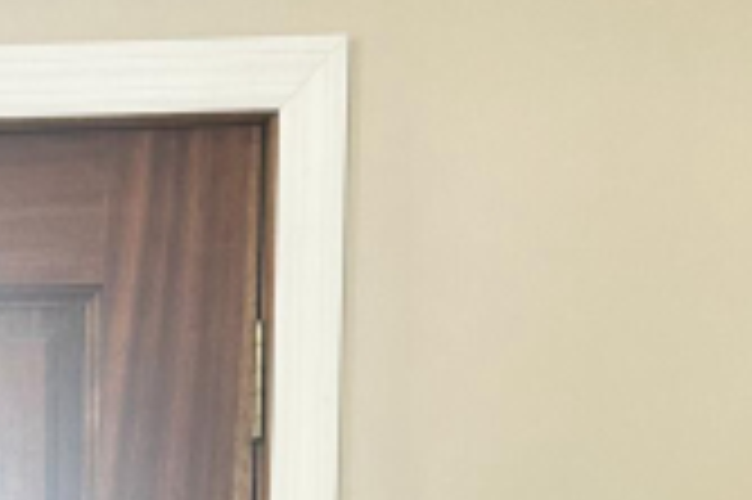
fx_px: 2254
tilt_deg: -9.2
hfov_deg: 17.8
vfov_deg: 10.9
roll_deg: +0.7
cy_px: 1173
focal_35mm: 108
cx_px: -198
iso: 100
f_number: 1.5
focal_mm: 5.7
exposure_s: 1/121
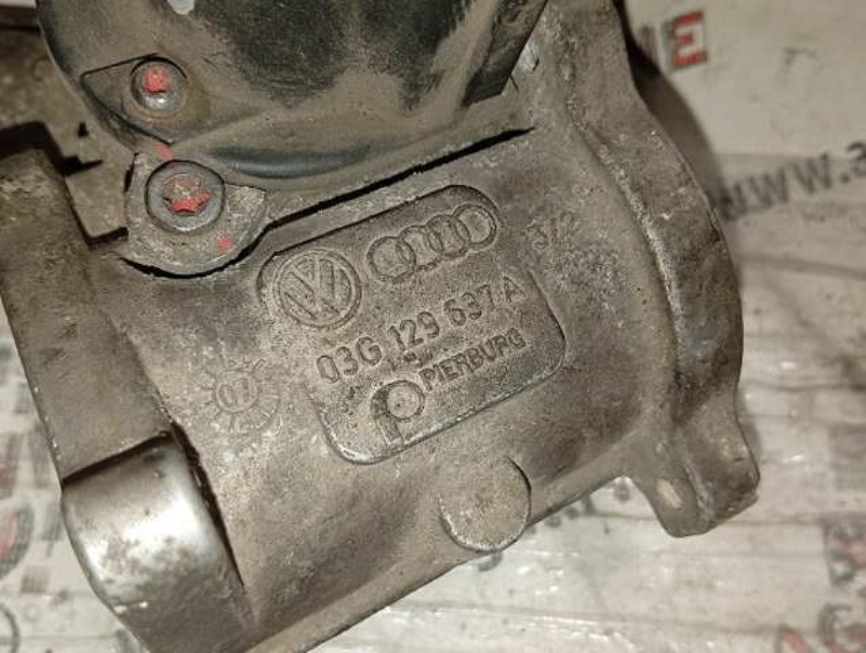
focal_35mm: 31
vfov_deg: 45.6
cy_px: 326
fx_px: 777
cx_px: 433
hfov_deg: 58.3
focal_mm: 3.96
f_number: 1.8
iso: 253
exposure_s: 1/33.3
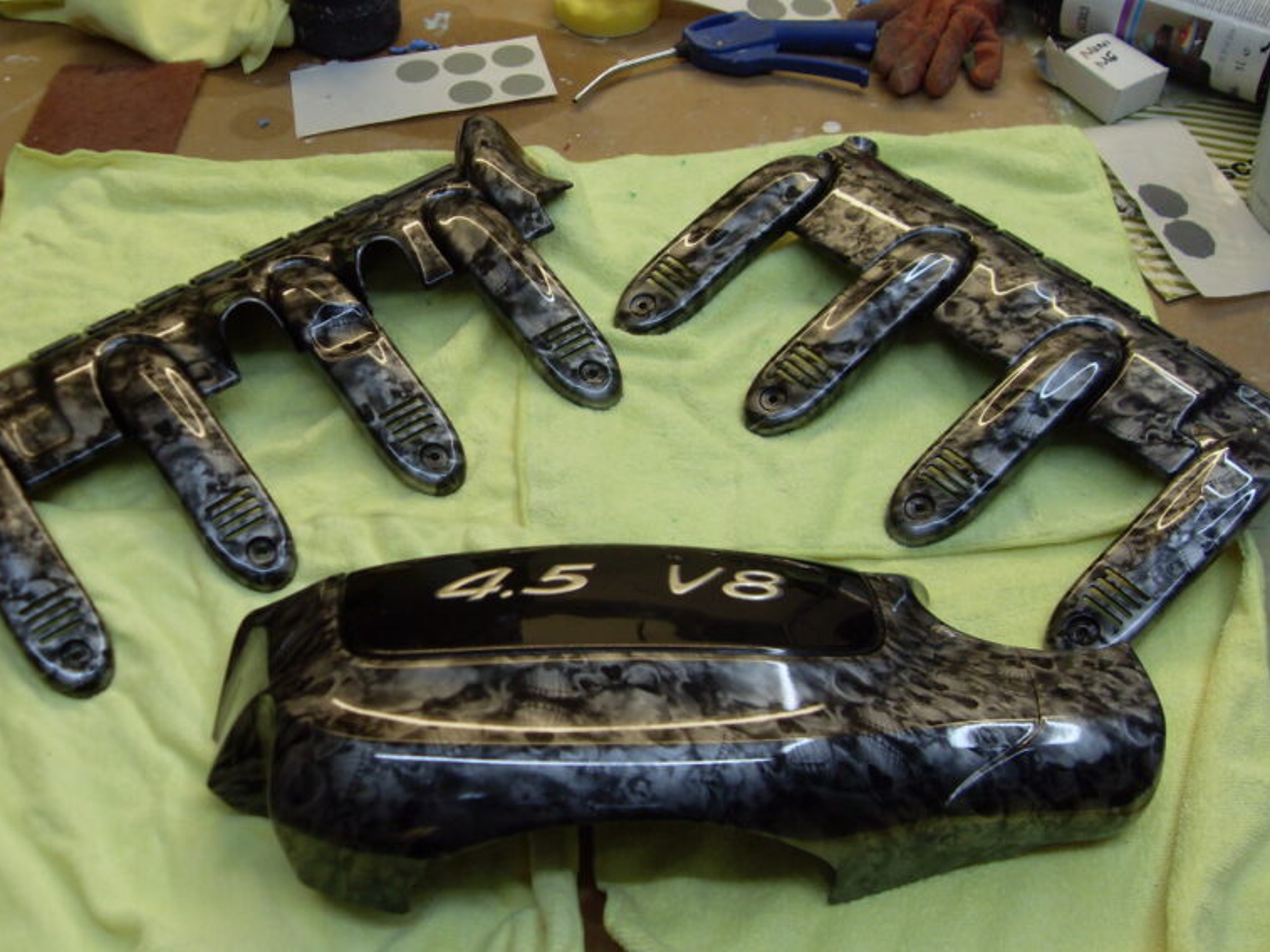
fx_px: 1358
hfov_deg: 50.1
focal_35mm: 37
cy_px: 476
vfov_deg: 38.7
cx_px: 602
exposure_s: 1/90
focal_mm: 6.3
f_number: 2.8
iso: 100
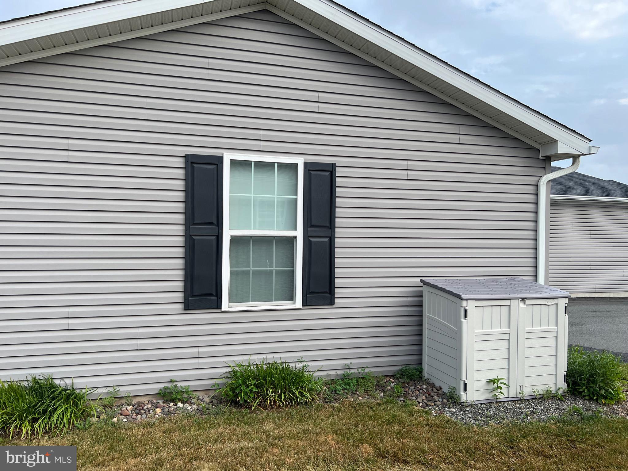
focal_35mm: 26
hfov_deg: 67.3
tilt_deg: -0.9
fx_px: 472
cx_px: 314
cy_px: 236
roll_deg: -0.7
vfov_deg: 53.1
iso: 50
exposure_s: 1/1377
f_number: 1.5
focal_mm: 5.7
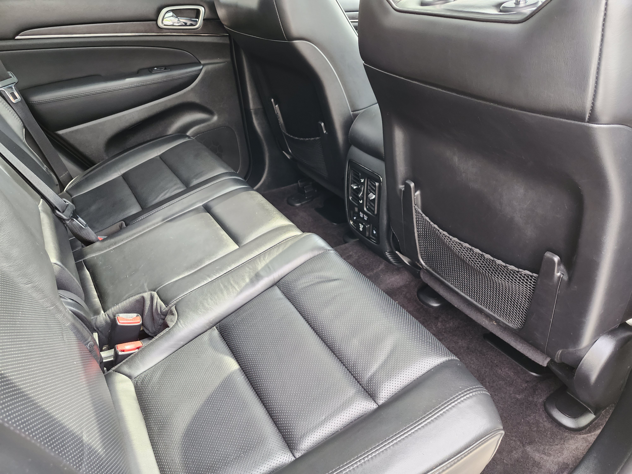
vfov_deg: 58.9
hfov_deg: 73.9
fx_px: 420
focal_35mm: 23
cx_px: 316
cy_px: 237
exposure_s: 1/120
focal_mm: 5.54
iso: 160
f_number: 1.8
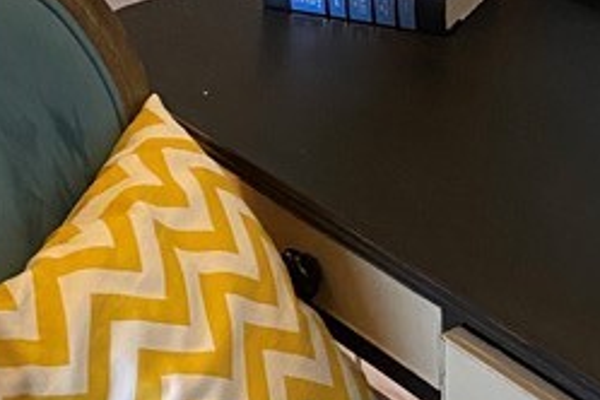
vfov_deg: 12.2
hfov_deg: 17.8
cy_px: 27
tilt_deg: -23.2
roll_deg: -0.9
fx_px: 1850
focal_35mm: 111
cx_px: 663
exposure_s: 1/45
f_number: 1.8
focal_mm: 4.25
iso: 400
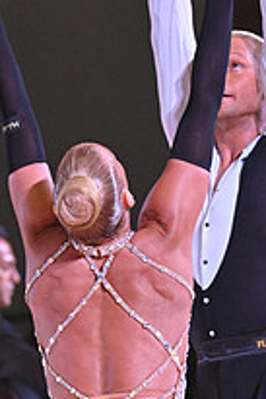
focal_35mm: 535
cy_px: 484
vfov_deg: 3.8
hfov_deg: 2.6
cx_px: 185
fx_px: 5939
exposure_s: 1/400
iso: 4000
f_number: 5
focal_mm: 190
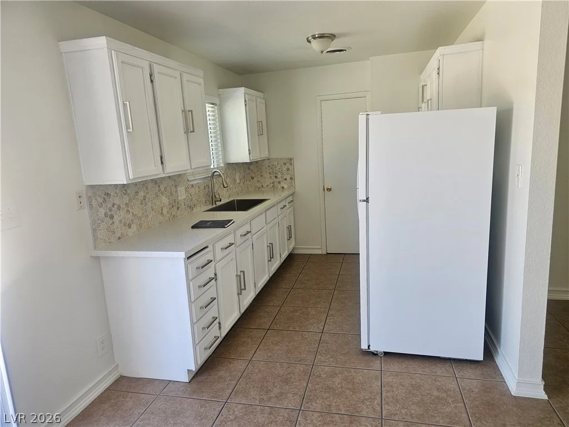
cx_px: 284
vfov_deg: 58.9
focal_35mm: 23
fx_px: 378
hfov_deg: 73.9
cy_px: 214
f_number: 1.7
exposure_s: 1/120
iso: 64
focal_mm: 6.3
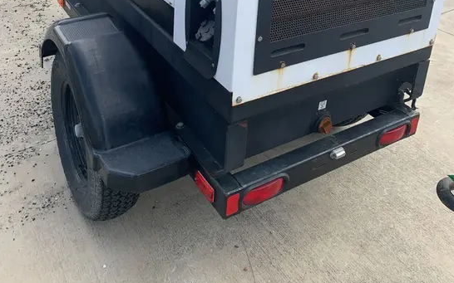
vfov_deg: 31.8
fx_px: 458
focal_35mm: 37
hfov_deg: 52.8
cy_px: 0
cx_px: 226
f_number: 1.8
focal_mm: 4.25
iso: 25
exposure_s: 1/954
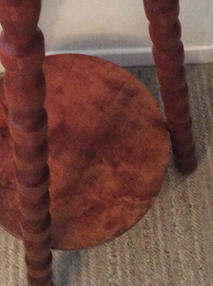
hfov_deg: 18.6
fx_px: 650
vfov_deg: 24.1
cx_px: 76
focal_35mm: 79
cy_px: 34
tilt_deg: -59.7
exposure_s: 1/17
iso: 320
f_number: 2.4
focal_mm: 3.3
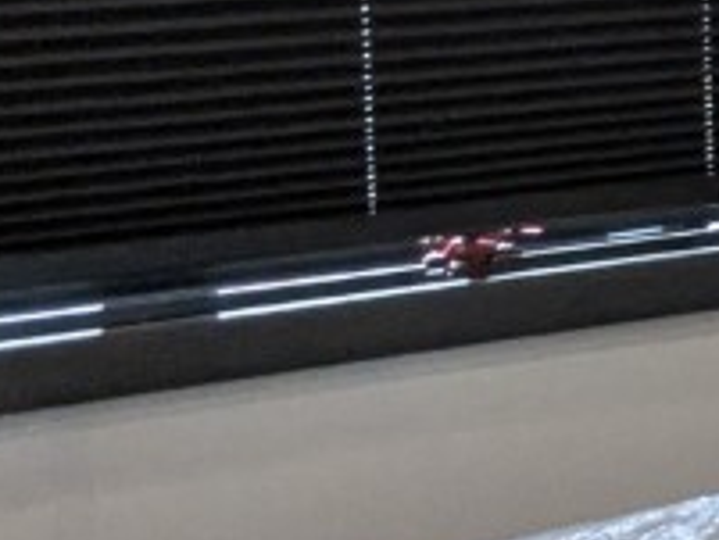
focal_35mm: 111
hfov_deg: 12.9
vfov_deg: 13.0
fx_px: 2307
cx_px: 1783
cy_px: -122
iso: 324
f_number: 2.2
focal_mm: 2.35
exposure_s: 1/103
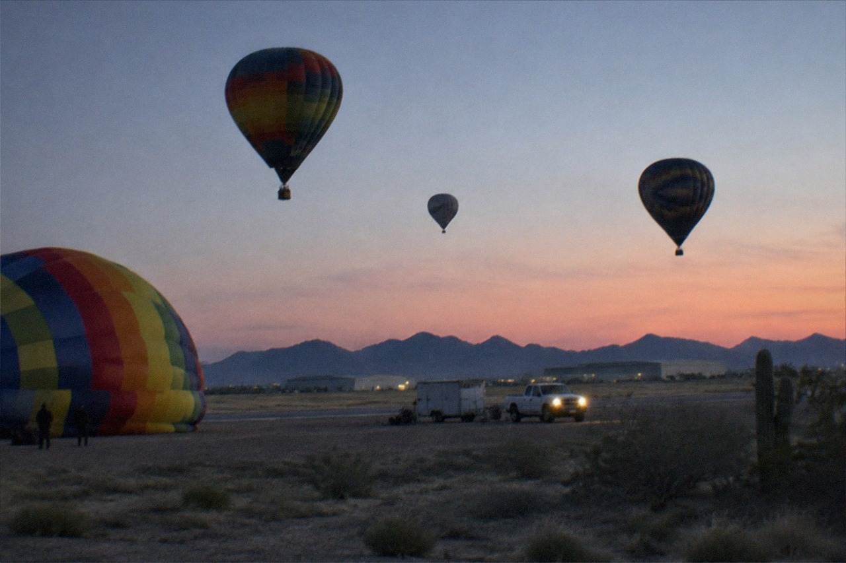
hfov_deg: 28.8
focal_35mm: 70
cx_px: 423
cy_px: 282
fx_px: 1645
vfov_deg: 19.5
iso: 400
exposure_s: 1/250
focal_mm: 70
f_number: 10
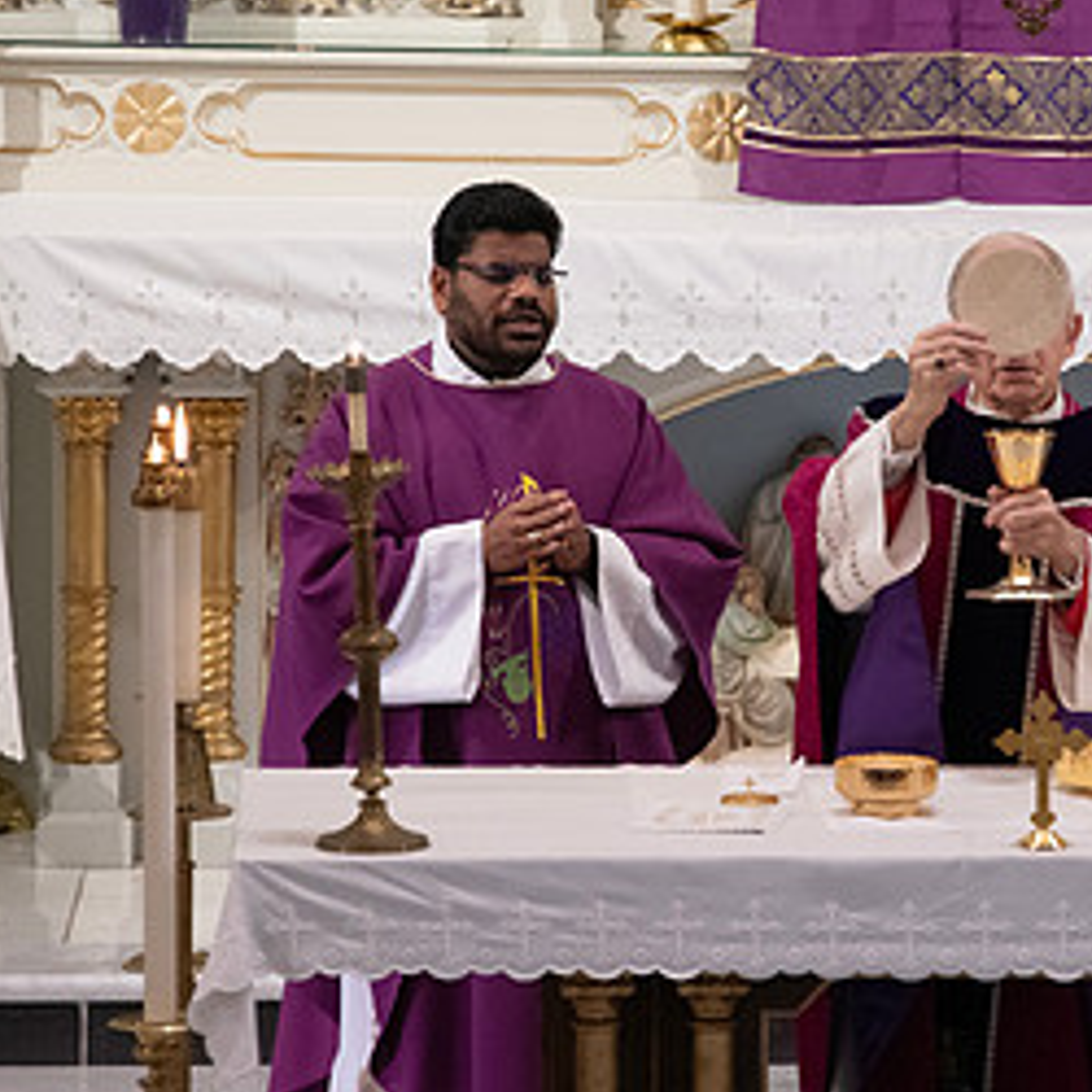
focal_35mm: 494
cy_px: 435
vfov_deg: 3.5
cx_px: 830
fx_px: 17631
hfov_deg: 3.5
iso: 4000
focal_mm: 250
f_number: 7.1
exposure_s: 1/100
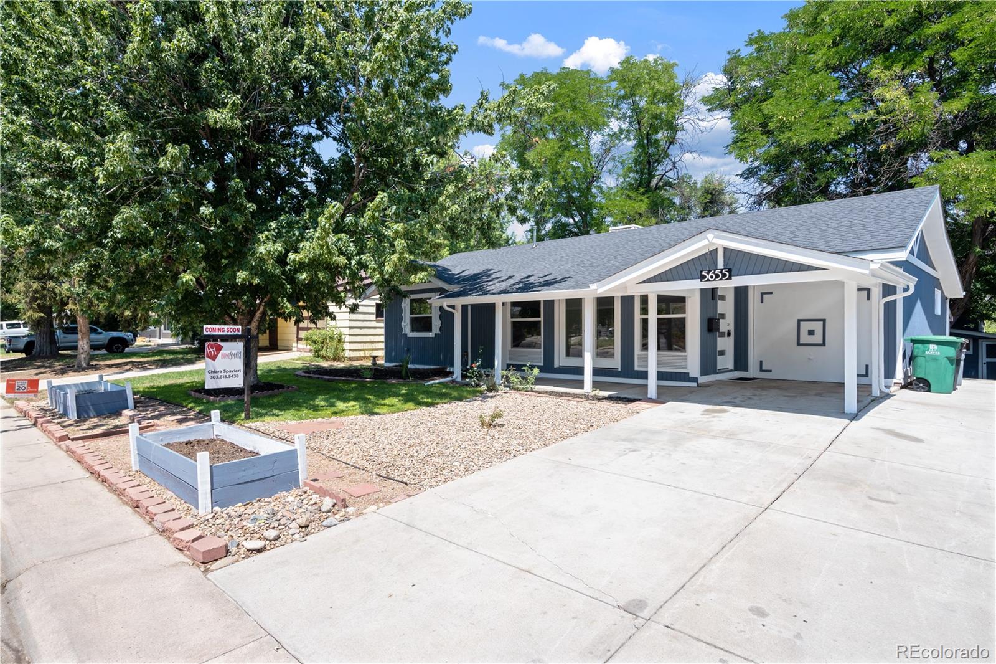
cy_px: 332
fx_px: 526
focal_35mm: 19
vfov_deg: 64.5
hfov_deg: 86.9
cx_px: 498
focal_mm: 19
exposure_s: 1/125
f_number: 8
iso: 100
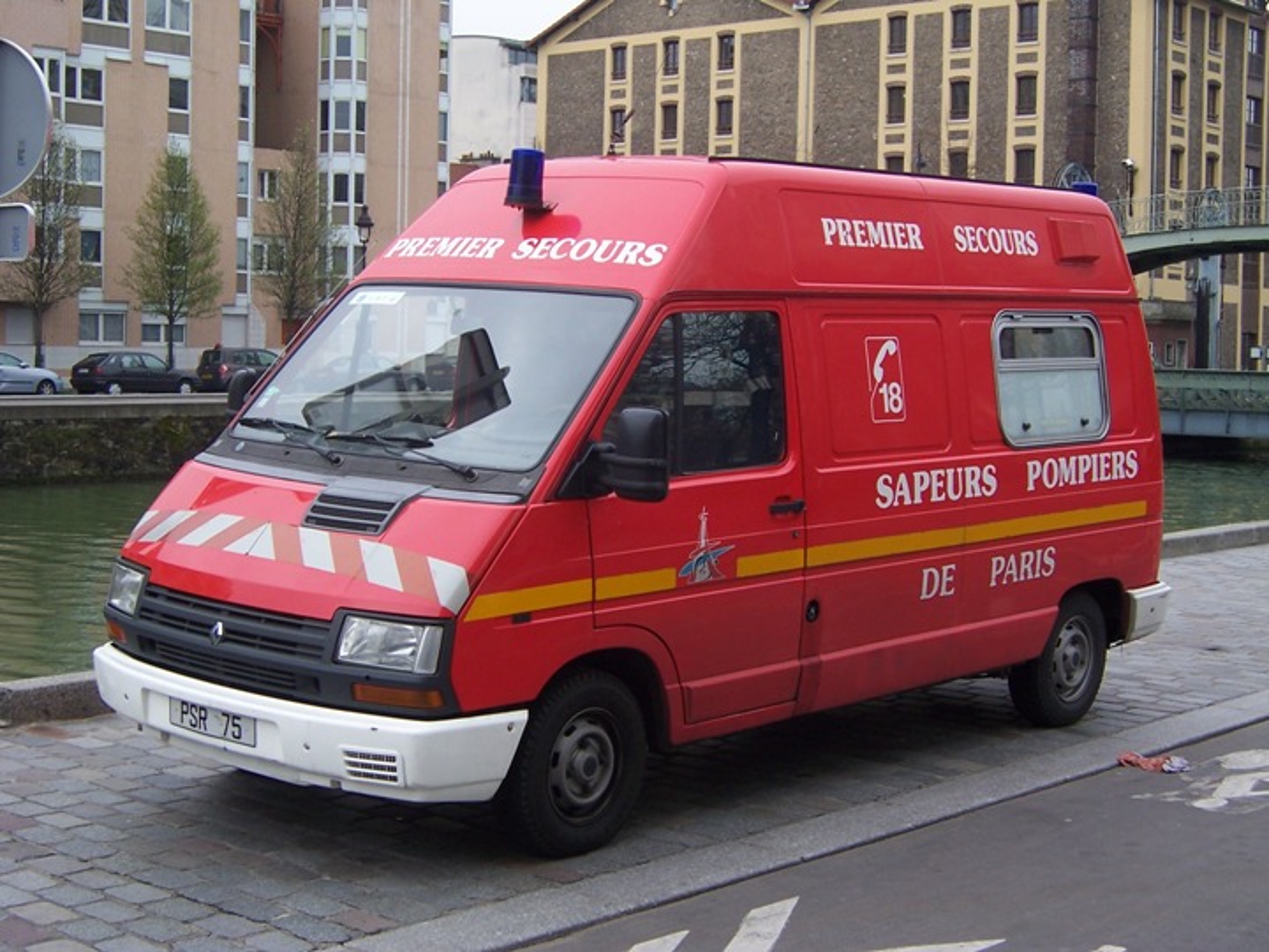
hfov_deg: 35.5
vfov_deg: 27.0
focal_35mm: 54
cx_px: 634
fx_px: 1980
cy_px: 476
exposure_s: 1/350
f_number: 3.6
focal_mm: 9
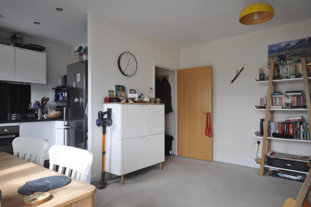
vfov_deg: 53.0
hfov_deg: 73.8
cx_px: 156
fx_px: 207
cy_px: 104
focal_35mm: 24
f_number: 5
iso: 250
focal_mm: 16
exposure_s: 1/30
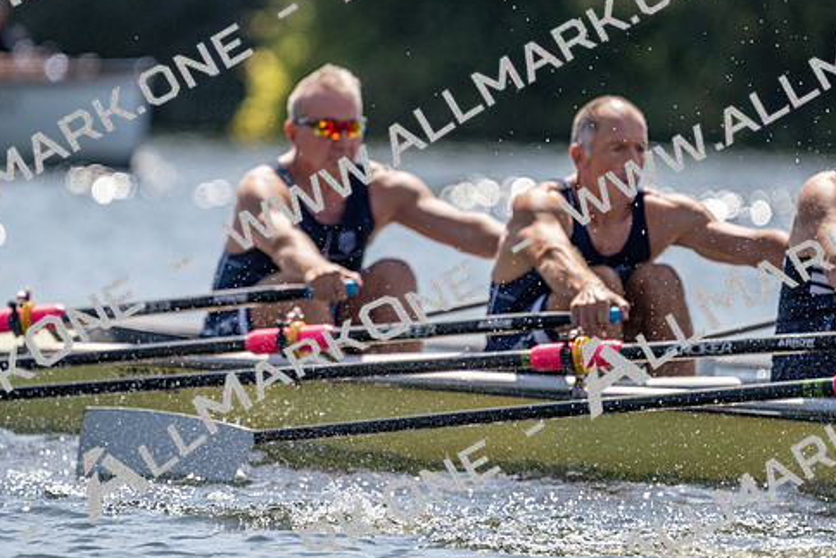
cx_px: 434
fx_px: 16701
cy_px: 255
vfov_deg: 1.9
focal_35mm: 719
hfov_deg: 2.9
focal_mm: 600
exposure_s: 1/2000
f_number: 6.3
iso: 320
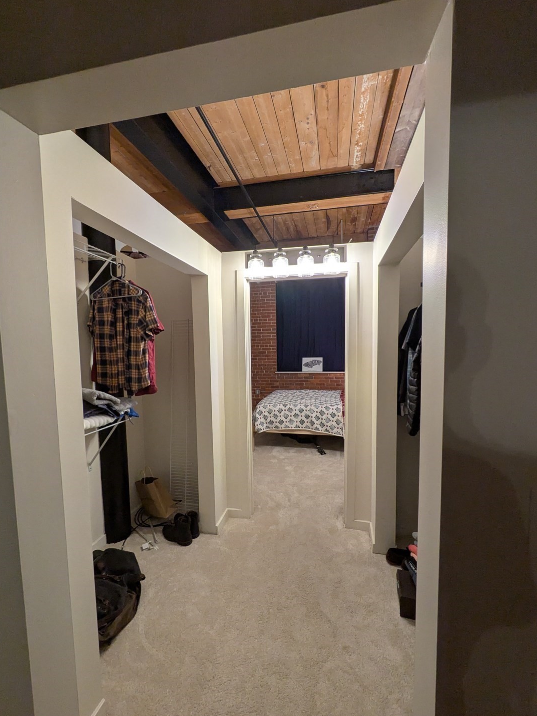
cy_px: 371
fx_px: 310
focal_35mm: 15
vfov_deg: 98.1
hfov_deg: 81.7
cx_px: 266
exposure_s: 1/60
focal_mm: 1.83
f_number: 2.2
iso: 118
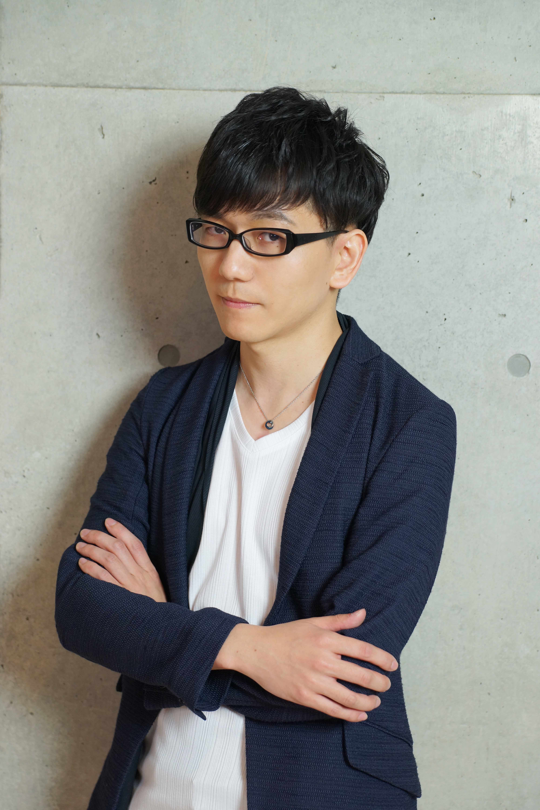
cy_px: 405
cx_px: 270
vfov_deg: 28.8
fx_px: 1575
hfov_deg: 19.5
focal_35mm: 70
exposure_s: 1/30
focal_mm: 70
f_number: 4.5
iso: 800
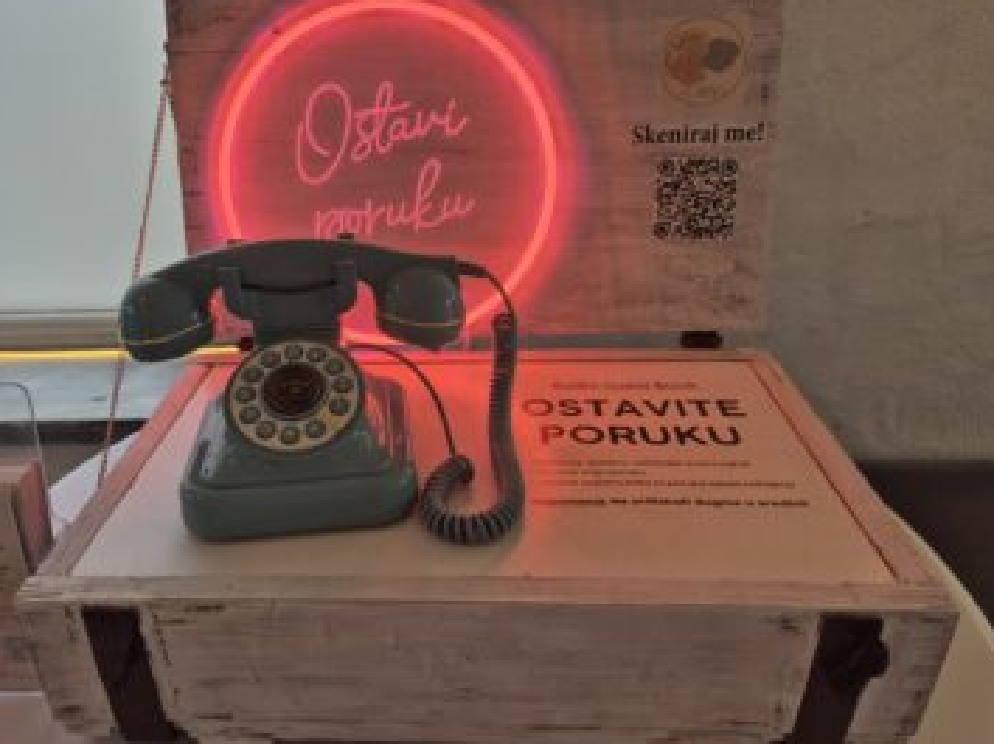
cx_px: 444
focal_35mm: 26
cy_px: 340
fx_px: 746
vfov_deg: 52.9
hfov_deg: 67.2
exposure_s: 1/100
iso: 32
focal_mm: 5.4
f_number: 1.8
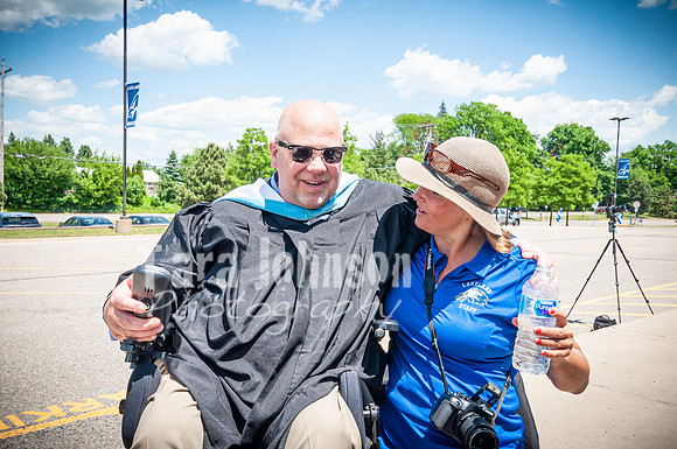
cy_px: 224
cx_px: 338
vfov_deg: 39.9
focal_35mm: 33
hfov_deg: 57.3
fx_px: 620
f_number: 9
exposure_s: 1/320
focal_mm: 22
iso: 200
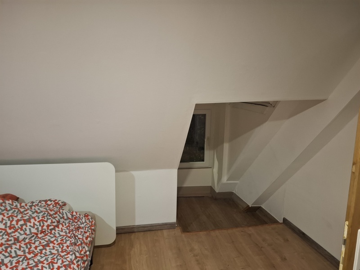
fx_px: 239
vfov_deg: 58.9
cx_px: 180
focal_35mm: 23
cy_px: 135
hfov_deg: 73.9
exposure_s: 1/33
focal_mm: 5.54
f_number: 1.8
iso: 320
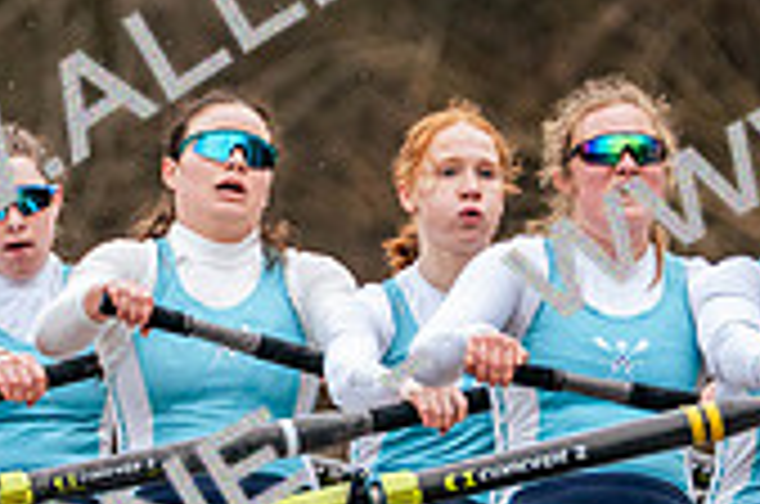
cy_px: 394
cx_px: 175
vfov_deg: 0.7
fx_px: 43512
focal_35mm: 2065
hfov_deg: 1.0
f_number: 6.3
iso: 1600
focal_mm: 600
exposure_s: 1/2000
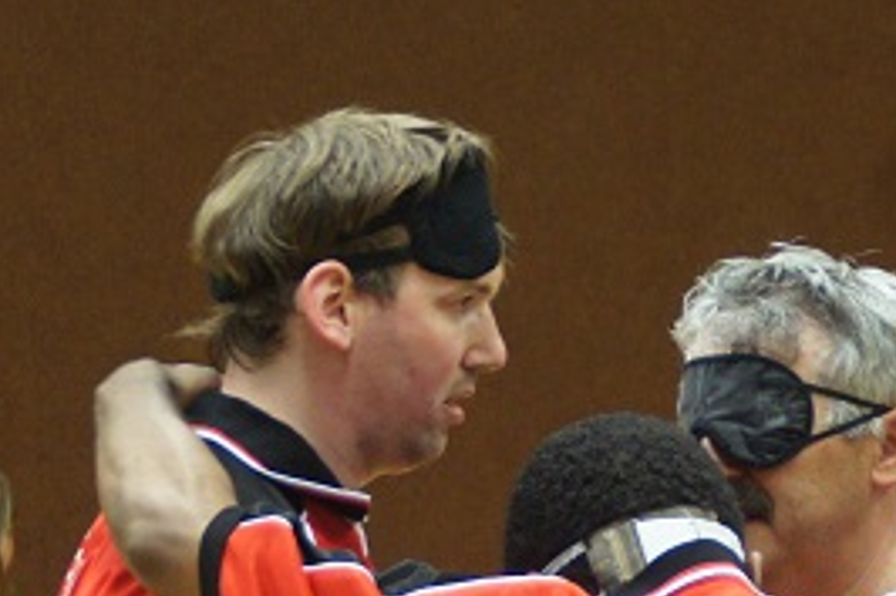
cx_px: 559
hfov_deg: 5.7
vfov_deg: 3.8
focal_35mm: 361
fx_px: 8979
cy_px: 482
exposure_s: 1/25
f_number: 5.6
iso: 1600
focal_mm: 80
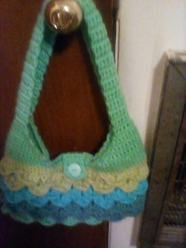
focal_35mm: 35
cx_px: 93
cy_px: 124
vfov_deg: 52.6
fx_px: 251
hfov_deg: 40.7
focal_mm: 2.9
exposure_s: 1/10
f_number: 2.8
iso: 835
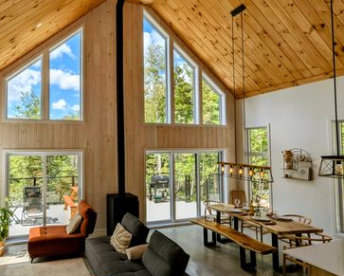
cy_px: 133
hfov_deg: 73.9
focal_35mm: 21
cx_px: 101
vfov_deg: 65.6
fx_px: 214
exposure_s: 1/840
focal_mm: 1.95
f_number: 2.2
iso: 42
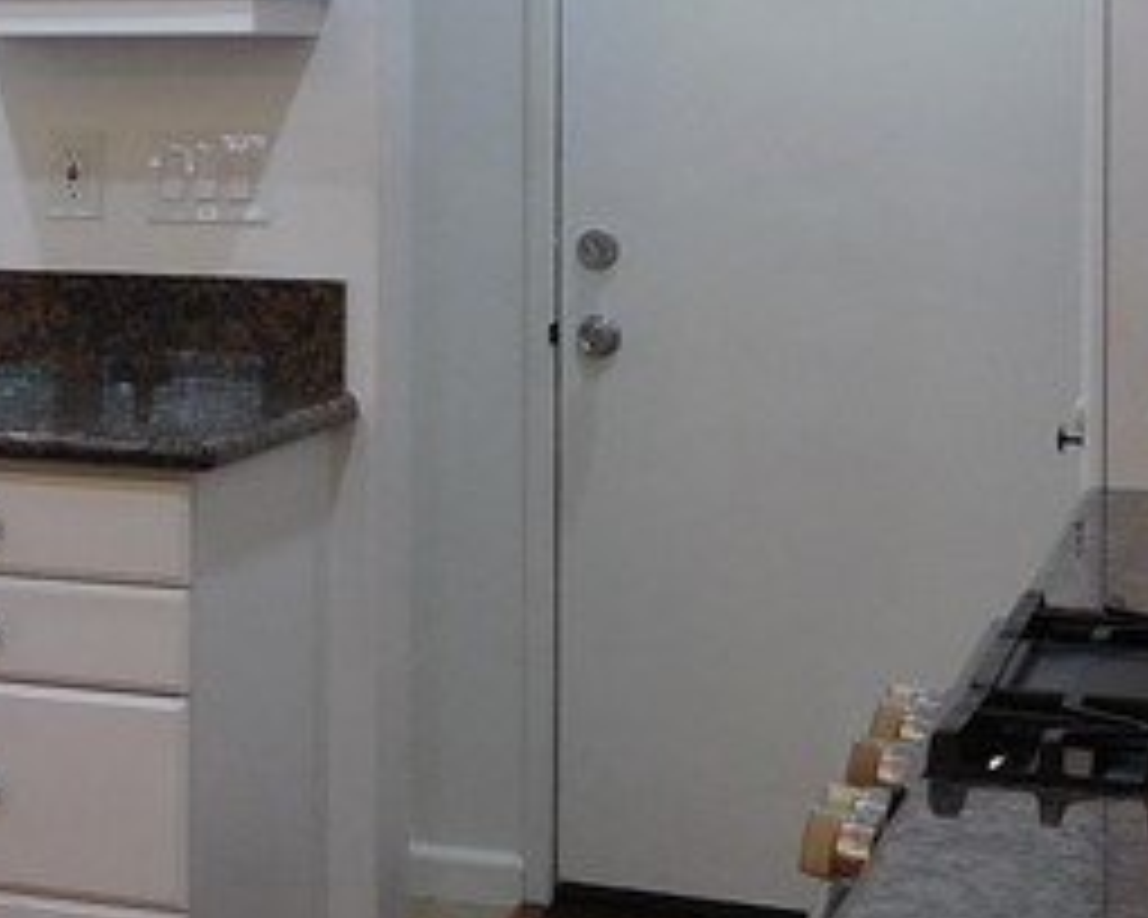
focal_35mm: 98
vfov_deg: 15.5
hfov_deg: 17.4
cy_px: 94
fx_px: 3330
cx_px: -639
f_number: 3.4
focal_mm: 4.5
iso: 180
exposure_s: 1/30
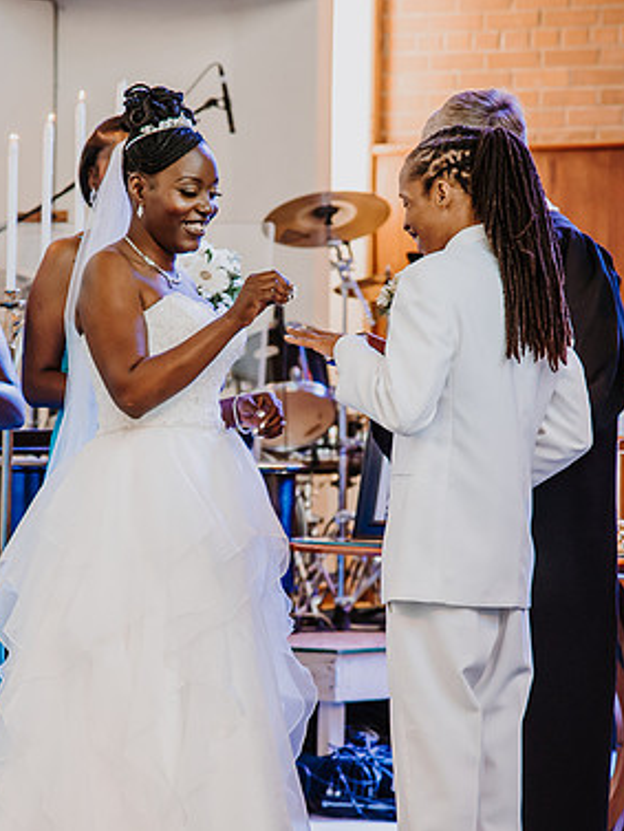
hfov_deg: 7.4
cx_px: 265
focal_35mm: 200
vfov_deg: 9.9
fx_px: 4804
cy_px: 446
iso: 900
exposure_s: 1/125
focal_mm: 120
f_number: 4
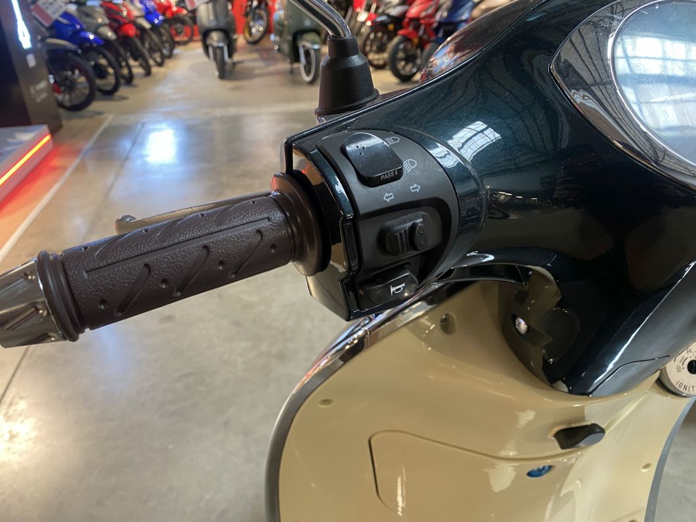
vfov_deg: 53.1
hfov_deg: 67.3
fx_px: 523
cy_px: 261
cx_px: 348
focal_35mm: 26
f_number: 1.8
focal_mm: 4.25
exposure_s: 1/50
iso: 160
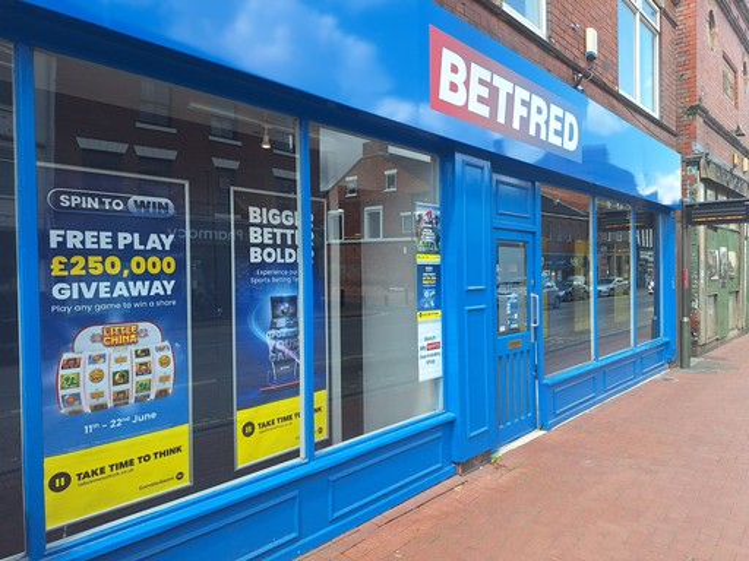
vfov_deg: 58.9
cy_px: 280
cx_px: 374
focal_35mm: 23
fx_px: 498
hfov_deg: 73.9
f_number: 1.8
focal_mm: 5.54
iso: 40
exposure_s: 1/527
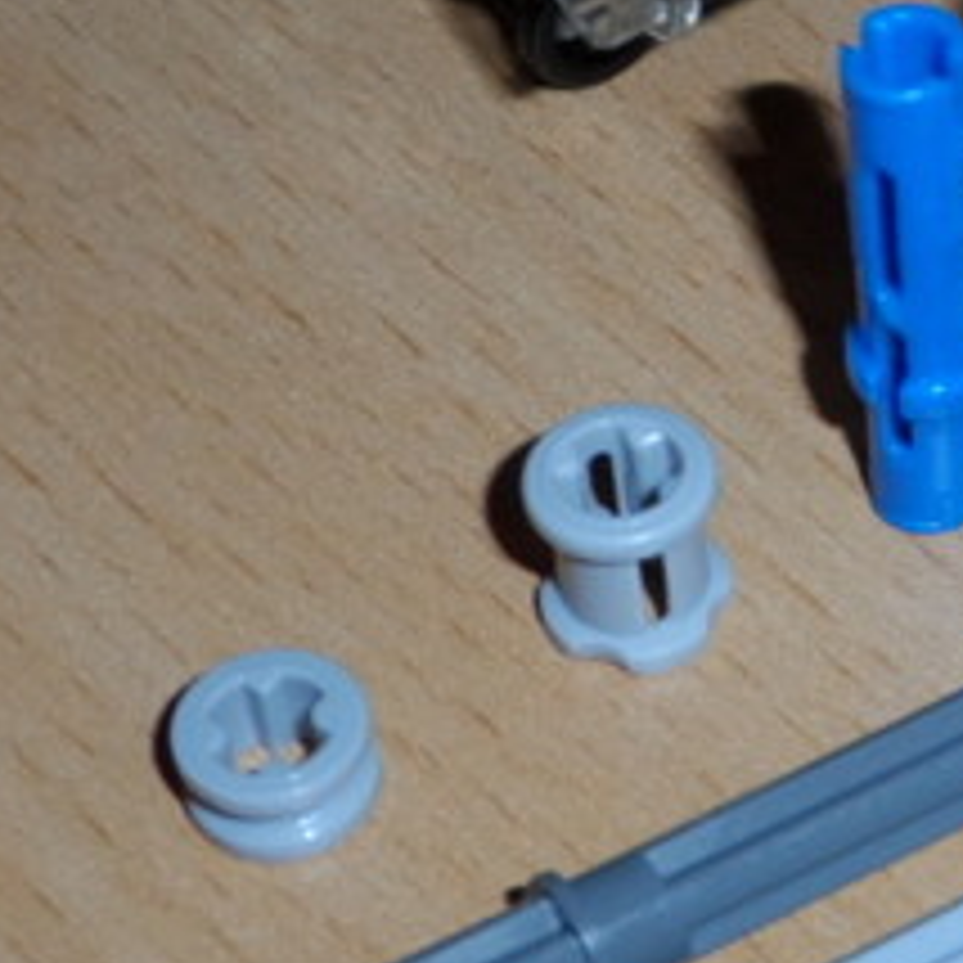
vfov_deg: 8.8
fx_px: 6200
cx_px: 1616
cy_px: -47
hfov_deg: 8.6
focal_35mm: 197
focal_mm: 8.7
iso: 100
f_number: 4
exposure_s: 1/45
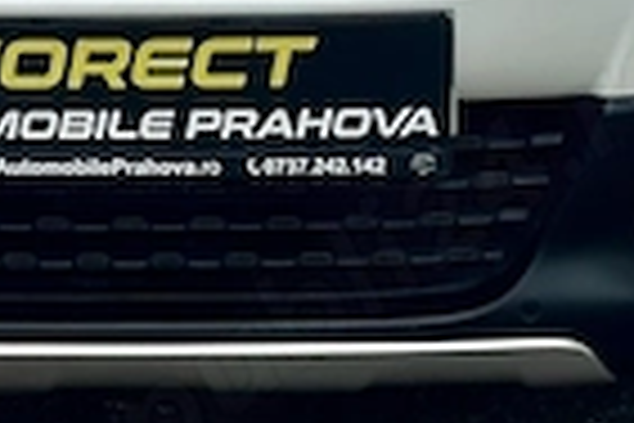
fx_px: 3751
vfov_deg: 6.3
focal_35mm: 213
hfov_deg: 9.6
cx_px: 90
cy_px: -392
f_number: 1.78
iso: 64
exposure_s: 1/2667
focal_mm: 6.86
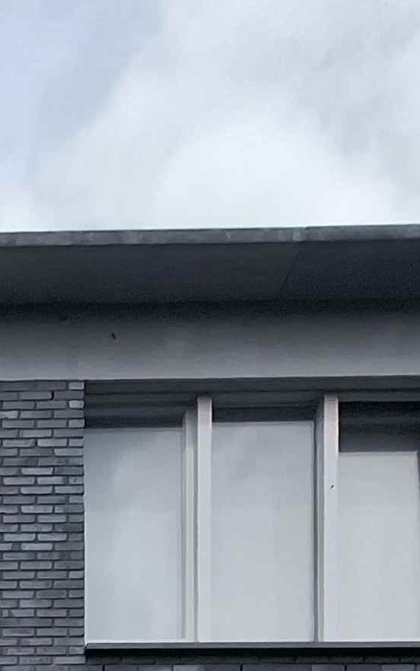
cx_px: -349
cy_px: 1426
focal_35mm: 64
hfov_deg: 16.7
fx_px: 1172
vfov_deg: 17.8
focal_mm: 1.74
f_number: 2.2
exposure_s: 1/1062
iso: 40
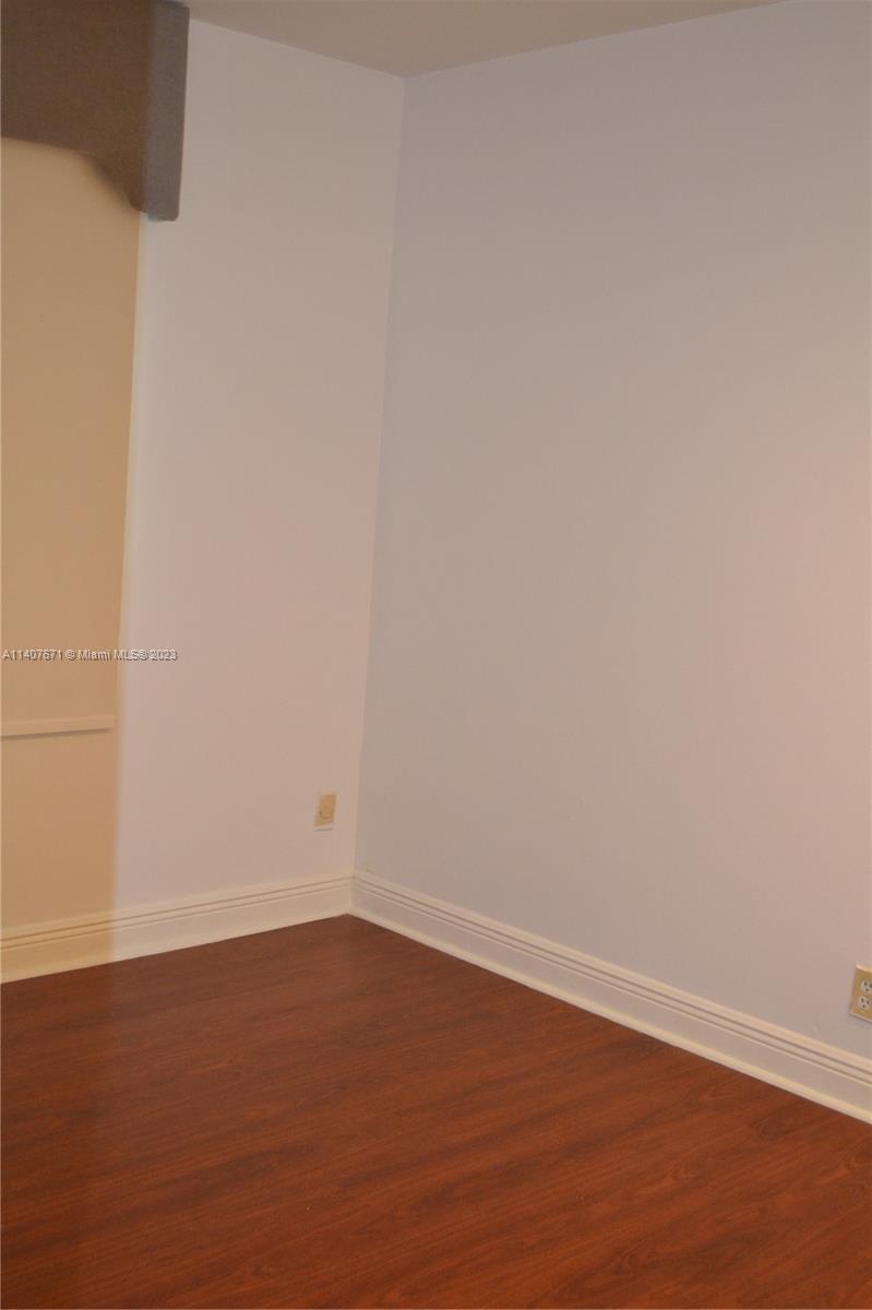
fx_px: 1418
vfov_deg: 49.6
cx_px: 436
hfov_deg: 34.2
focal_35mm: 39
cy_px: 655
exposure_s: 1/60
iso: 1250
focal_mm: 26
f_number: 4.2
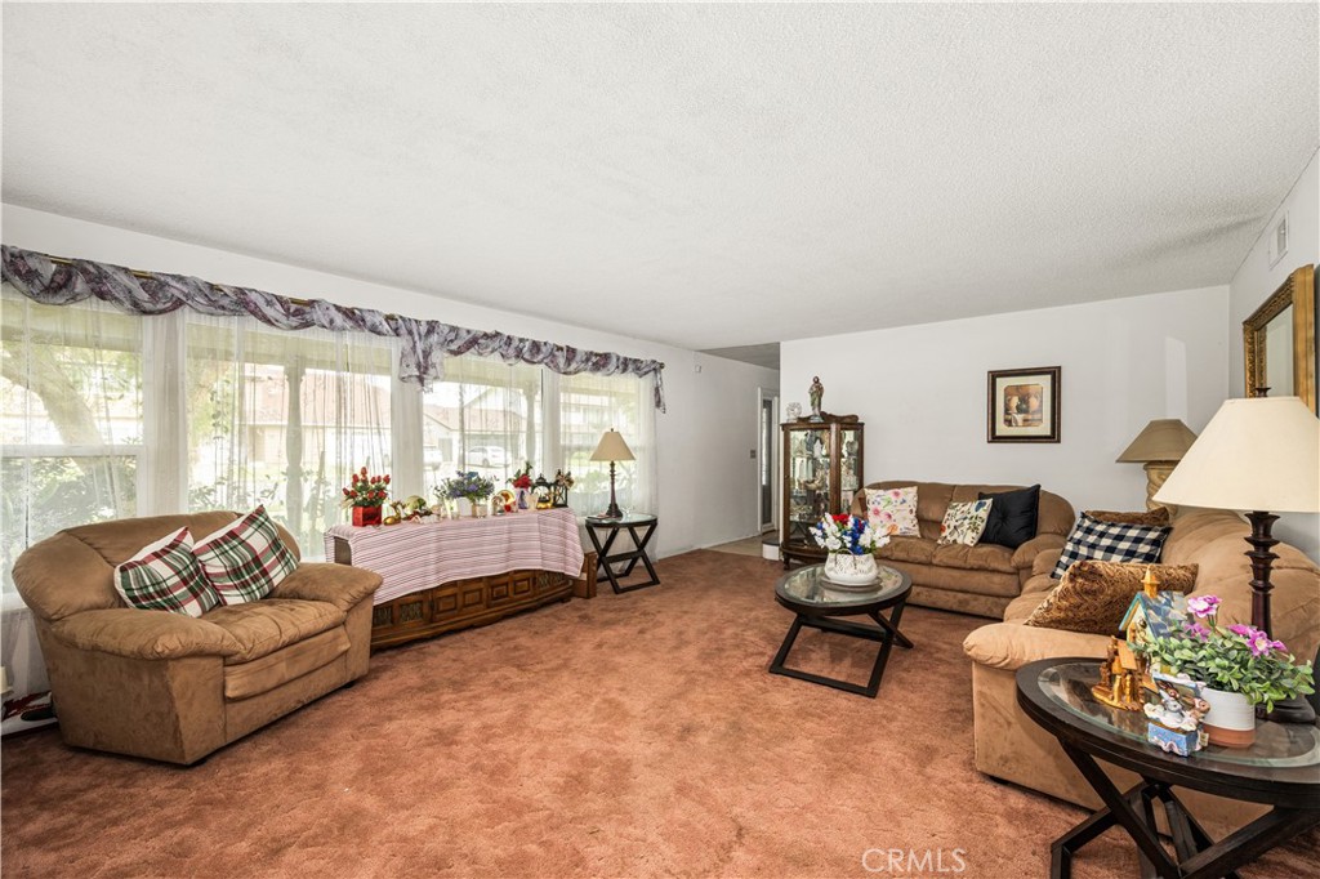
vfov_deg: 81.2
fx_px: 513
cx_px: 660
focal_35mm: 14
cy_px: 440
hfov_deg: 104.3
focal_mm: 14
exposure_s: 1/1.67
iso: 64
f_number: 5.6
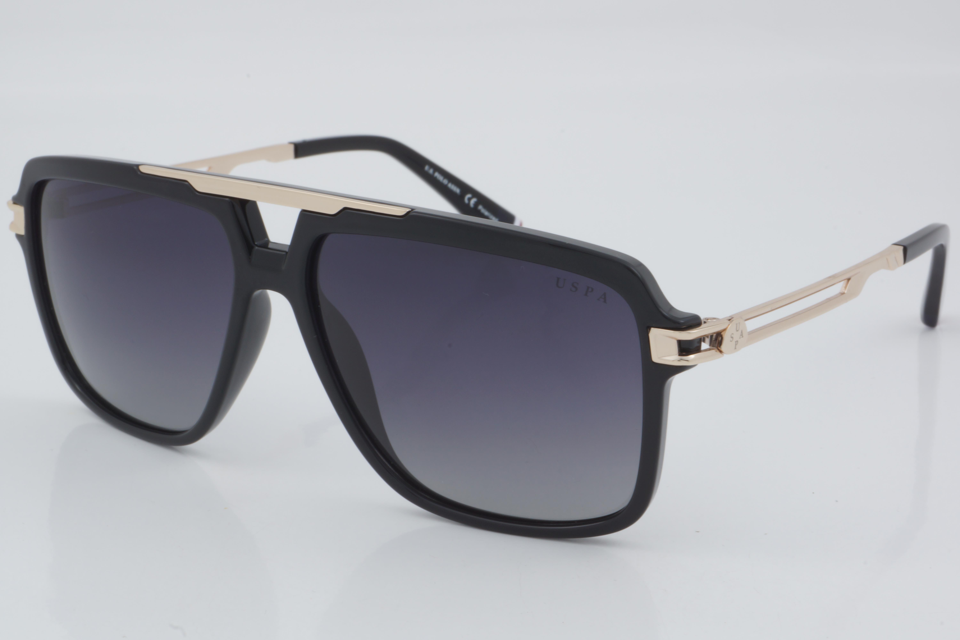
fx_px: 2200
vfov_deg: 16.6
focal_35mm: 82
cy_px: 320
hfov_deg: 24.6
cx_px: 480
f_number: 32
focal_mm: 55
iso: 100
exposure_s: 1/3
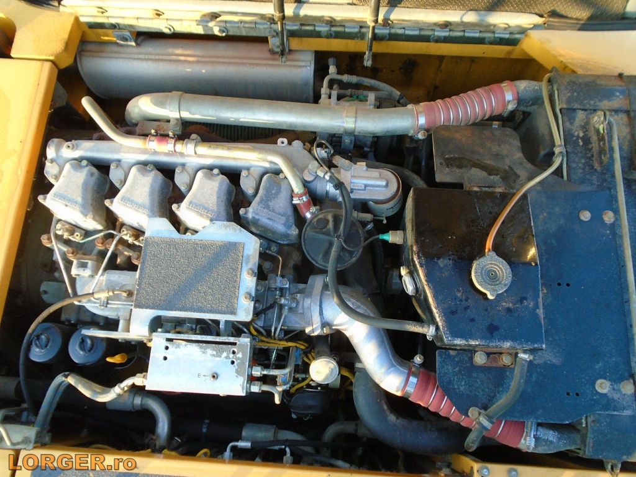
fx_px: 478
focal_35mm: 26
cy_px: 238
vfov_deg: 53.1
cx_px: 318
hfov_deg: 67.3
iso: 250
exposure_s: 1/80
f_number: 3.2
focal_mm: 4.6
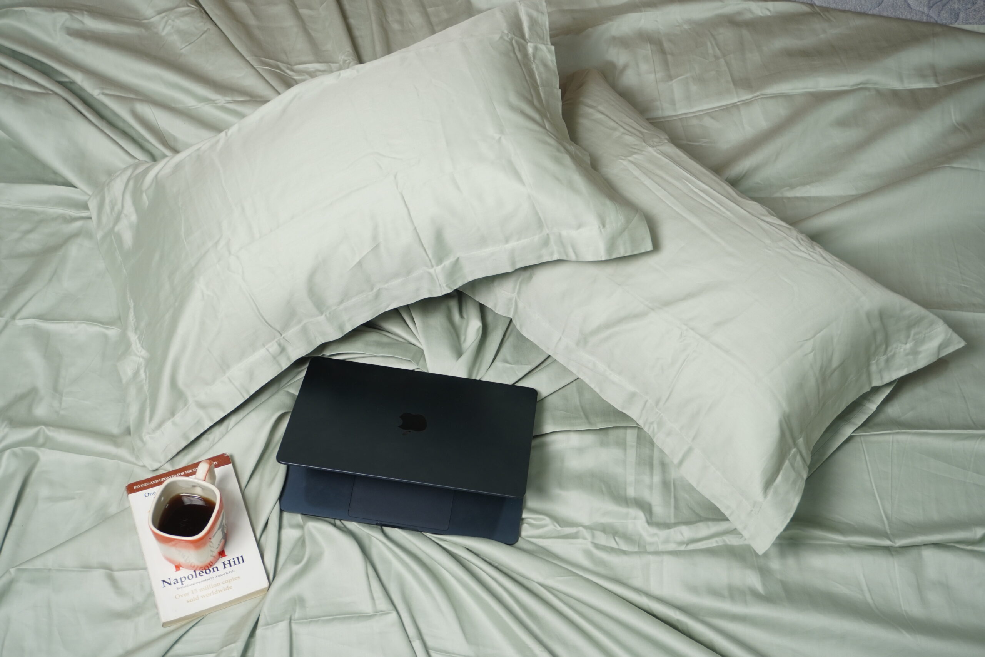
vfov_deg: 28.9
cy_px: 328
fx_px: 1272
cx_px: 492
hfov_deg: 42.3
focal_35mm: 46
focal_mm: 31
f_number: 5
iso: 250
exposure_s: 1/50
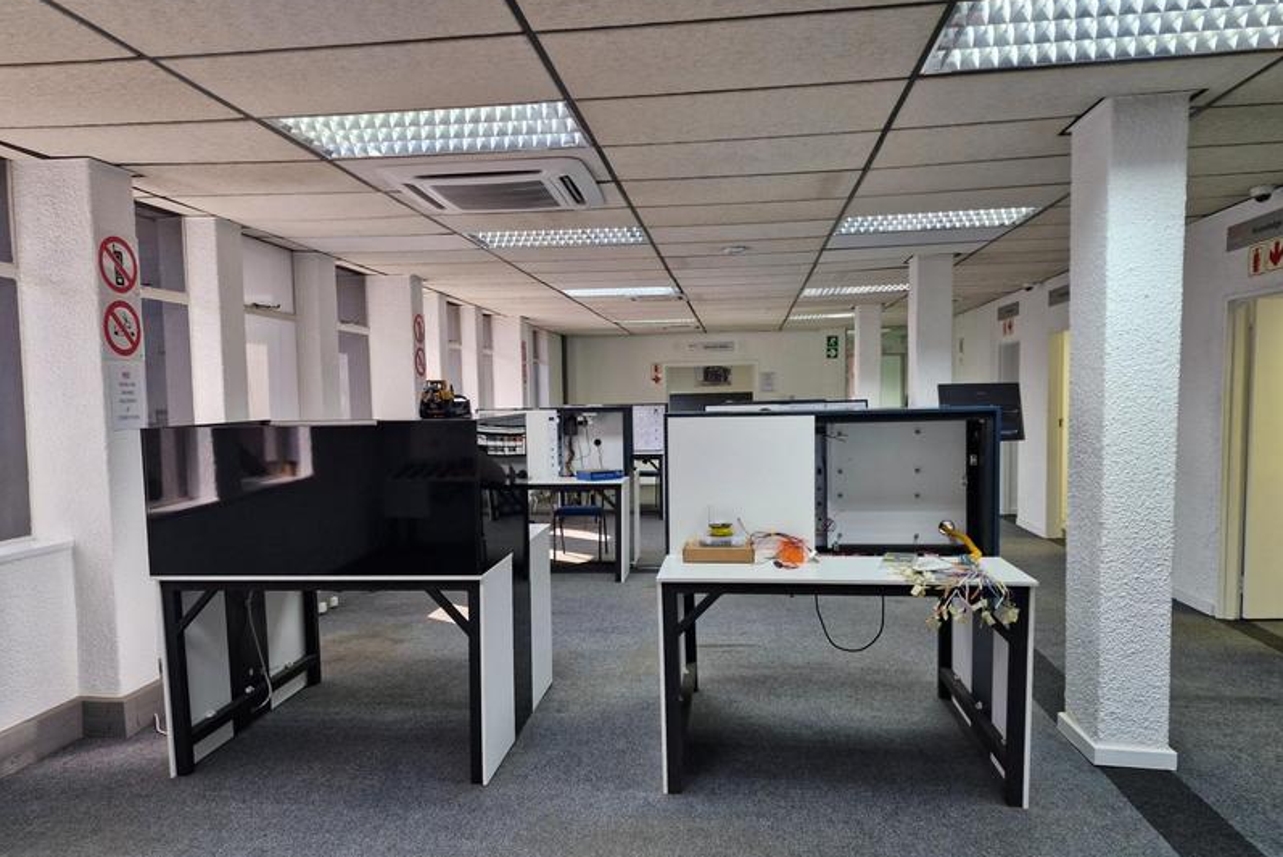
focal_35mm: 24
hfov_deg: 73.7
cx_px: 642
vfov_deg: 53.1
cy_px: 462
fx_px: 856
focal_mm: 5.54
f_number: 1.8
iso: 320
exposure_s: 1/100
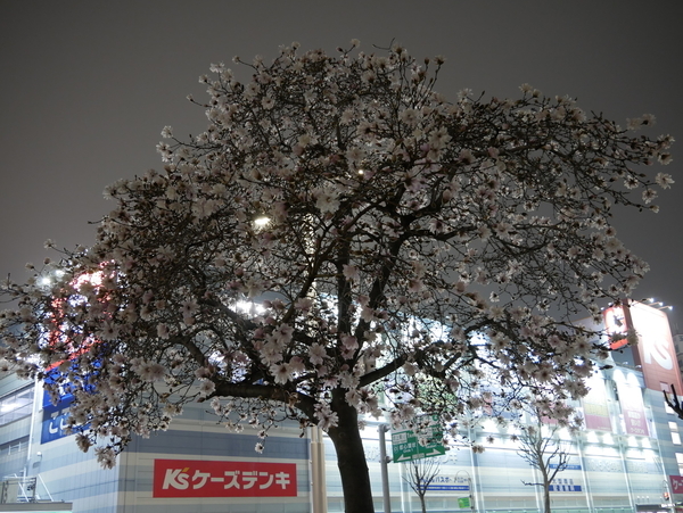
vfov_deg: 41.8
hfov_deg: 53.9
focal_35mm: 34
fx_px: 671
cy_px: 256
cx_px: 342
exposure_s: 1/4
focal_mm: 17
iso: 800
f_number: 3.8
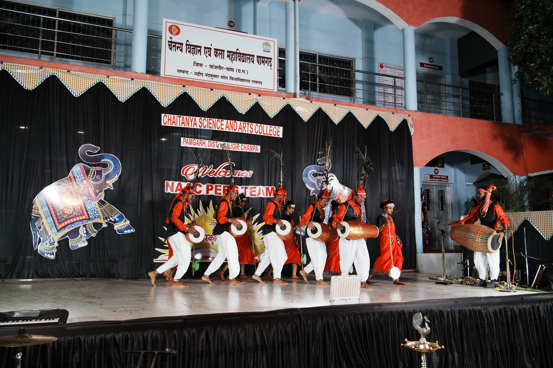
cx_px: 276
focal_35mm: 29
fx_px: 445
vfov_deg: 45.0
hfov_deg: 63.7
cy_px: 184
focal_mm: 29
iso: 1000
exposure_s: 1/125
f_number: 5.6
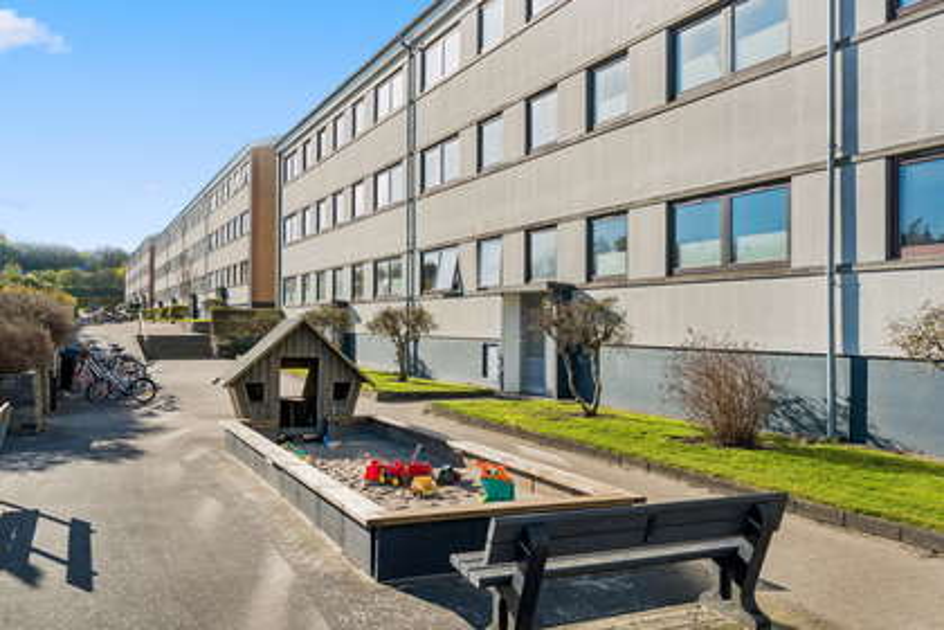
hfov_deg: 57.2
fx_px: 865
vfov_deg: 40.0
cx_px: 472
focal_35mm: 33
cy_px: 315
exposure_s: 1/400
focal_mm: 33
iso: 400
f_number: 10
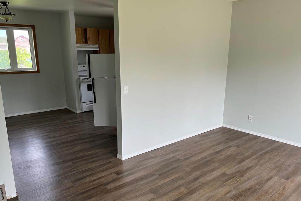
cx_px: 151
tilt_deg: -13.6
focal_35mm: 28
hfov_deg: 65.5
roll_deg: +0.1
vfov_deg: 46.4
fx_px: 234
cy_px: 107
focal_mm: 5.1
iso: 32
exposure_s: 1/149
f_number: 1.6
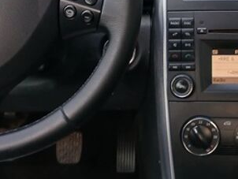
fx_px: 592
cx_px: 179
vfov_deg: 17.0
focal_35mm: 86
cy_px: 33
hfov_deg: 22.5
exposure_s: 1/50
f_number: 1.8
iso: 80
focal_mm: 3.98
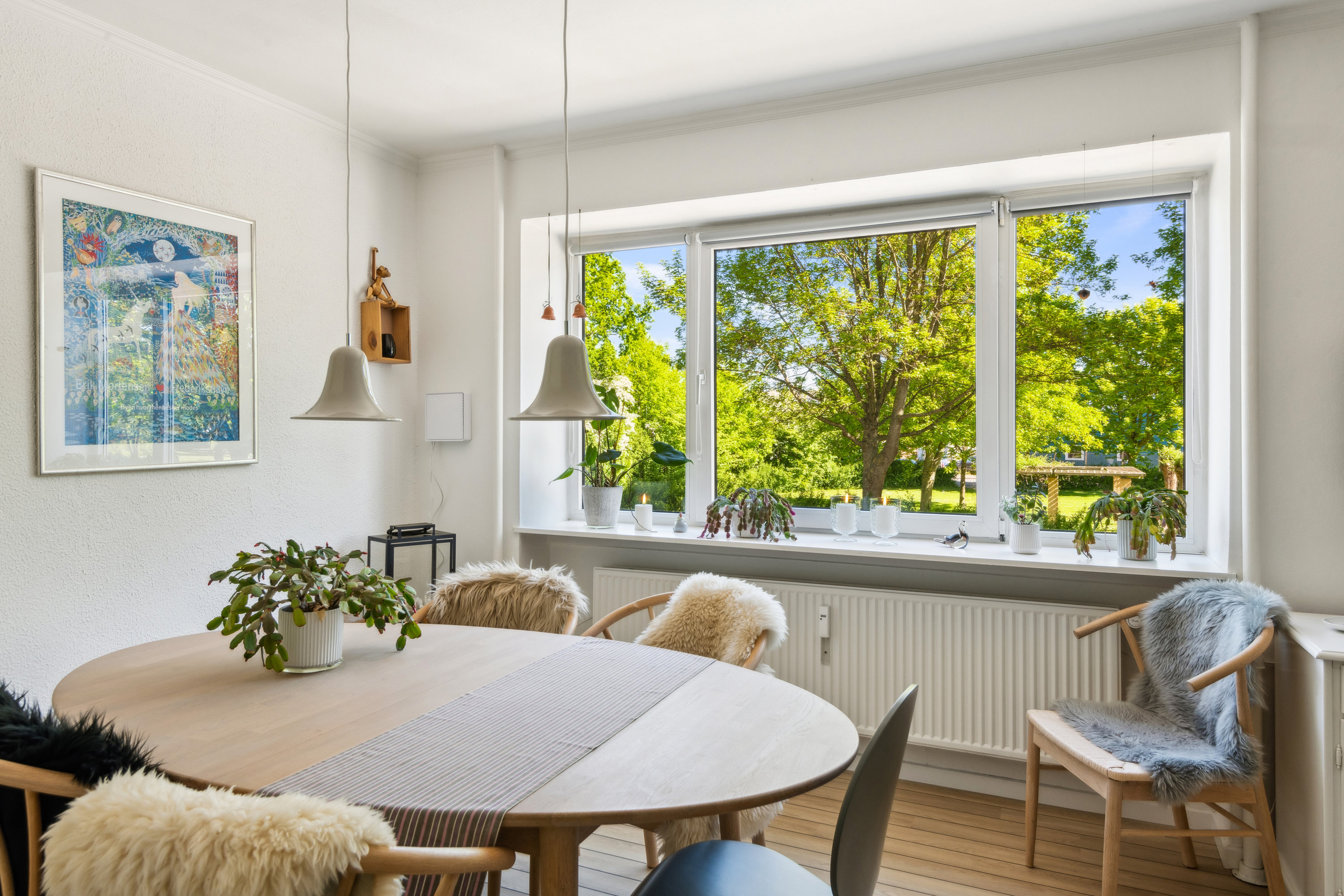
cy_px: 448
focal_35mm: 22
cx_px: 672
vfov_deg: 57.2
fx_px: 821
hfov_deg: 78.6
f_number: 11
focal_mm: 22
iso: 640
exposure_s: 1/30
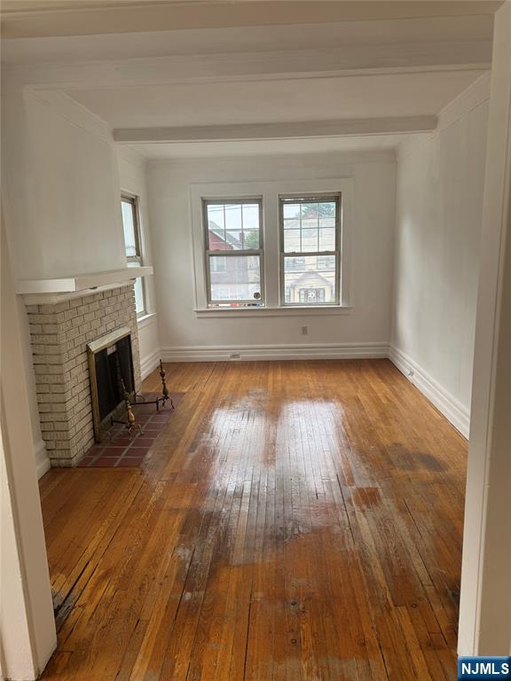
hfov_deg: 56.8
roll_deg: +2.0
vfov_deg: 71.6
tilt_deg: -9.7
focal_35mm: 24
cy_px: 340
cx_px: 256
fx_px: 472
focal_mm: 6.76
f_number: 1.78
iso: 80
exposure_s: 1/121
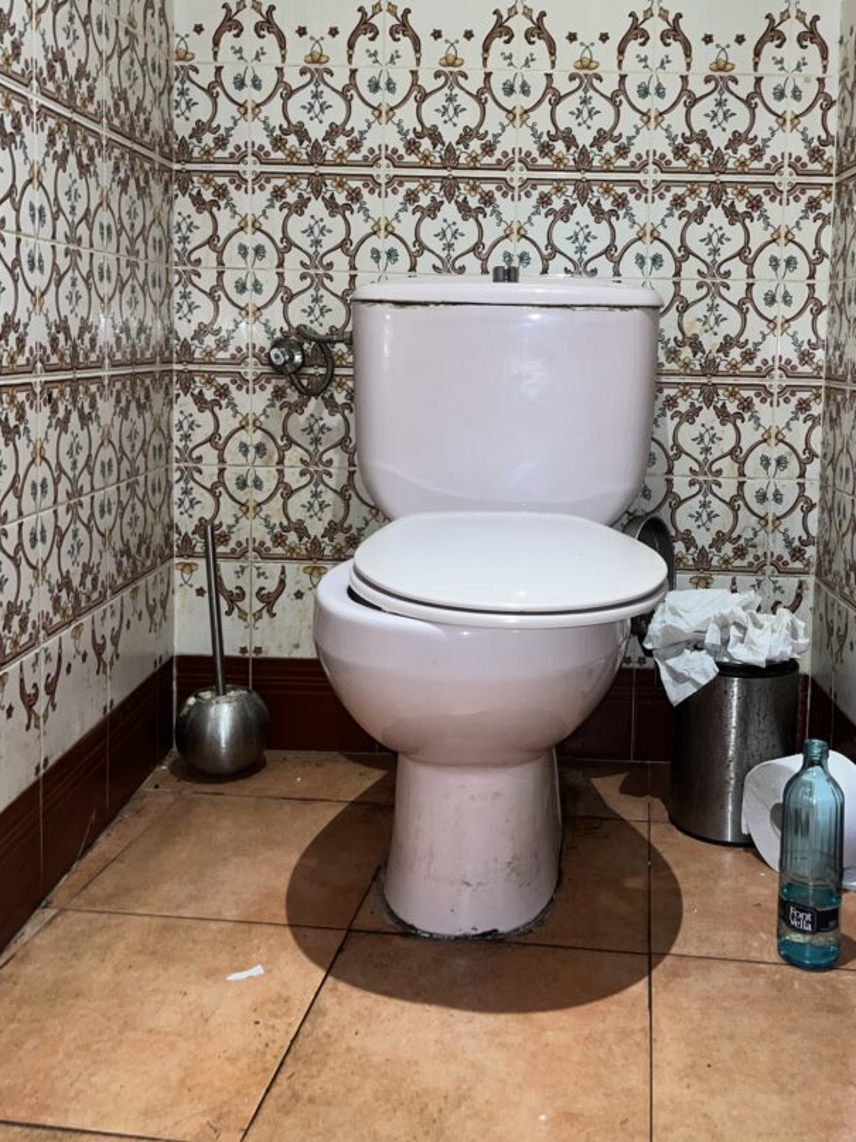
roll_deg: -0.2
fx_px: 1088
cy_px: 427
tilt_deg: -5.2
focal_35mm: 33
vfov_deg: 54.7
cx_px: 516
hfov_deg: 42.7
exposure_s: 1/17
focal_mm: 5.1
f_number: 1.6
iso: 64
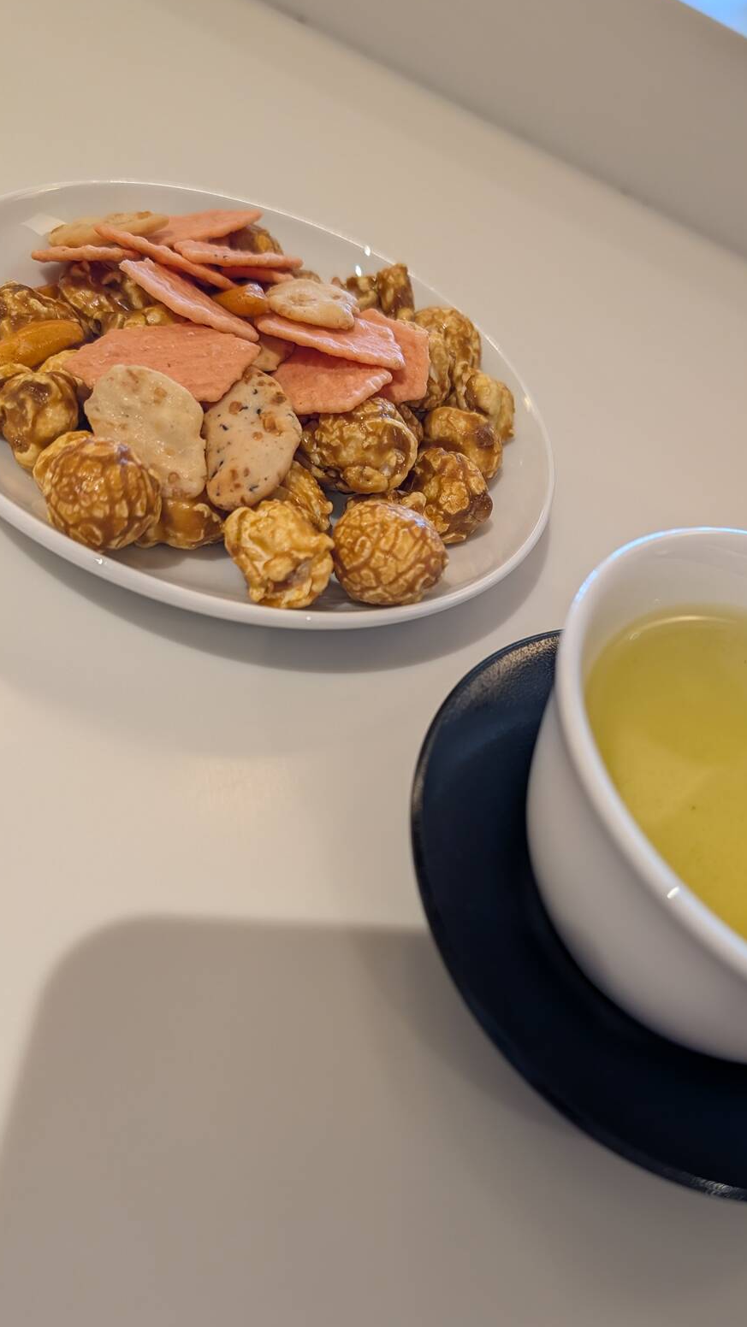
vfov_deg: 69.9
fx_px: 951
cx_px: 451
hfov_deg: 42.7
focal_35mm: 27
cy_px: 660
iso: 110
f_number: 1.68
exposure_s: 1/100
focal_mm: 6.9
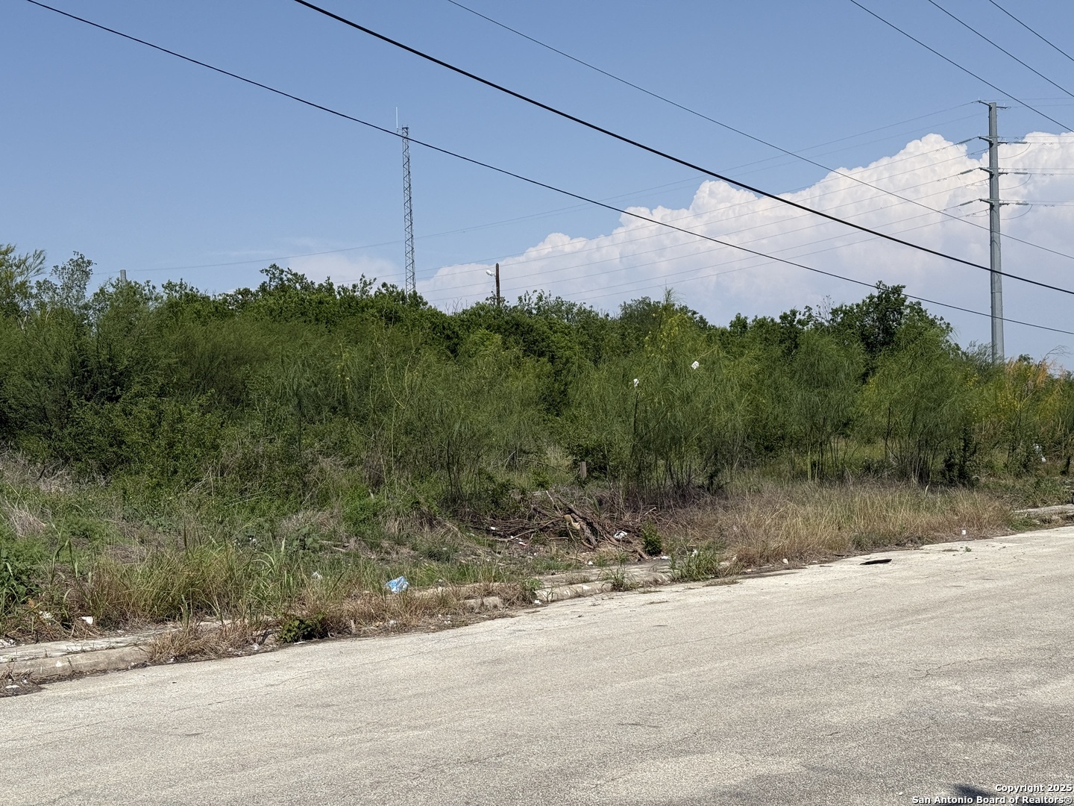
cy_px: 403
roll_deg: +1.4
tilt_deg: +0.9
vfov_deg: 30.3
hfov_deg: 39.7
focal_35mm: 48
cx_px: 537
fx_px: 1489
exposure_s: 1/7143
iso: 64
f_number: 1.78
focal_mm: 6.76
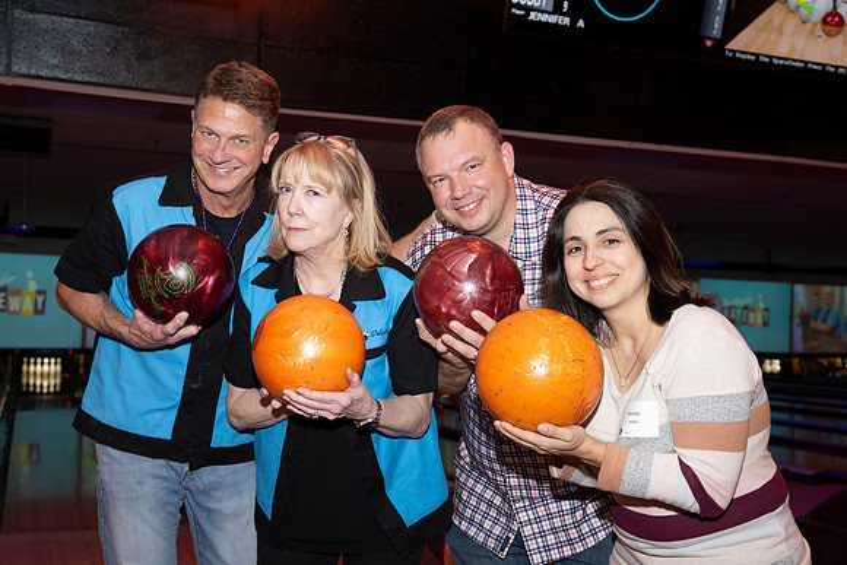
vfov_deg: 34.2
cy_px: 282
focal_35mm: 39
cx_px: 424
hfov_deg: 49.5
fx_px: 918
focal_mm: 39
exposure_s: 1/60
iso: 1600
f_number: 5.6
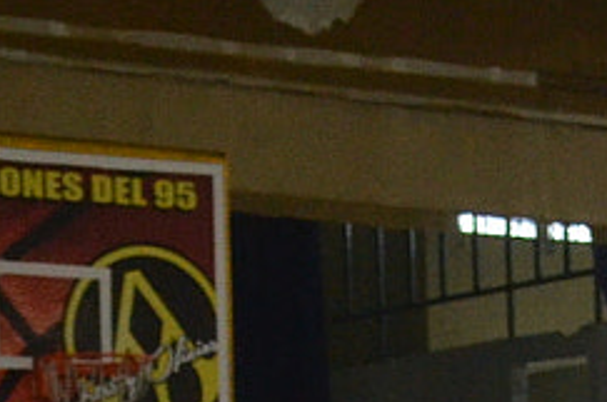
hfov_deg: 8.5
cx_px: 872
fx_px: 3988
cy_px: 980
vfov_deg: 5.6
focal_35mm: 237
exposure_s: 1/400
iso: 1600
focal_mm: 24
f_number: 4
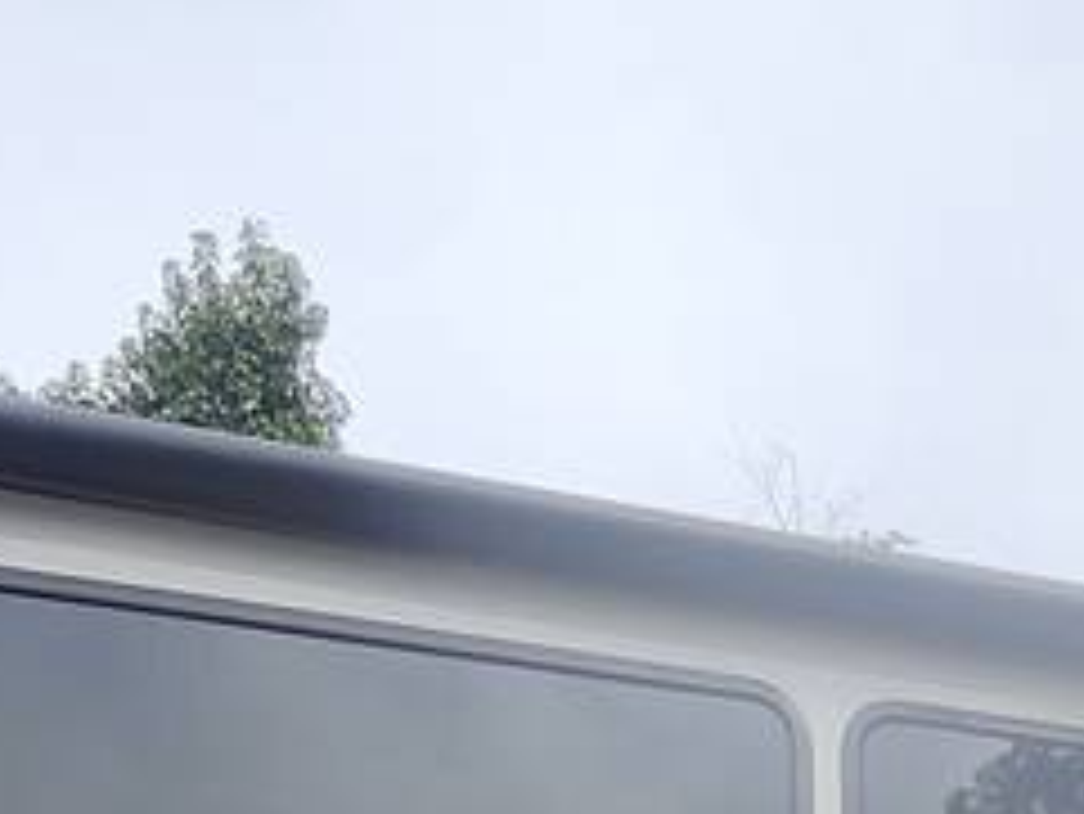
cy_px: 1534
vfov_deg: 19.2
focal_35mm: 54
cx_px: 850
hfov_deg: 34.5
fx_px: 1692
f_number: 2.2
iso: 40
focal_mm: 1.74
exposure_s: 1/994
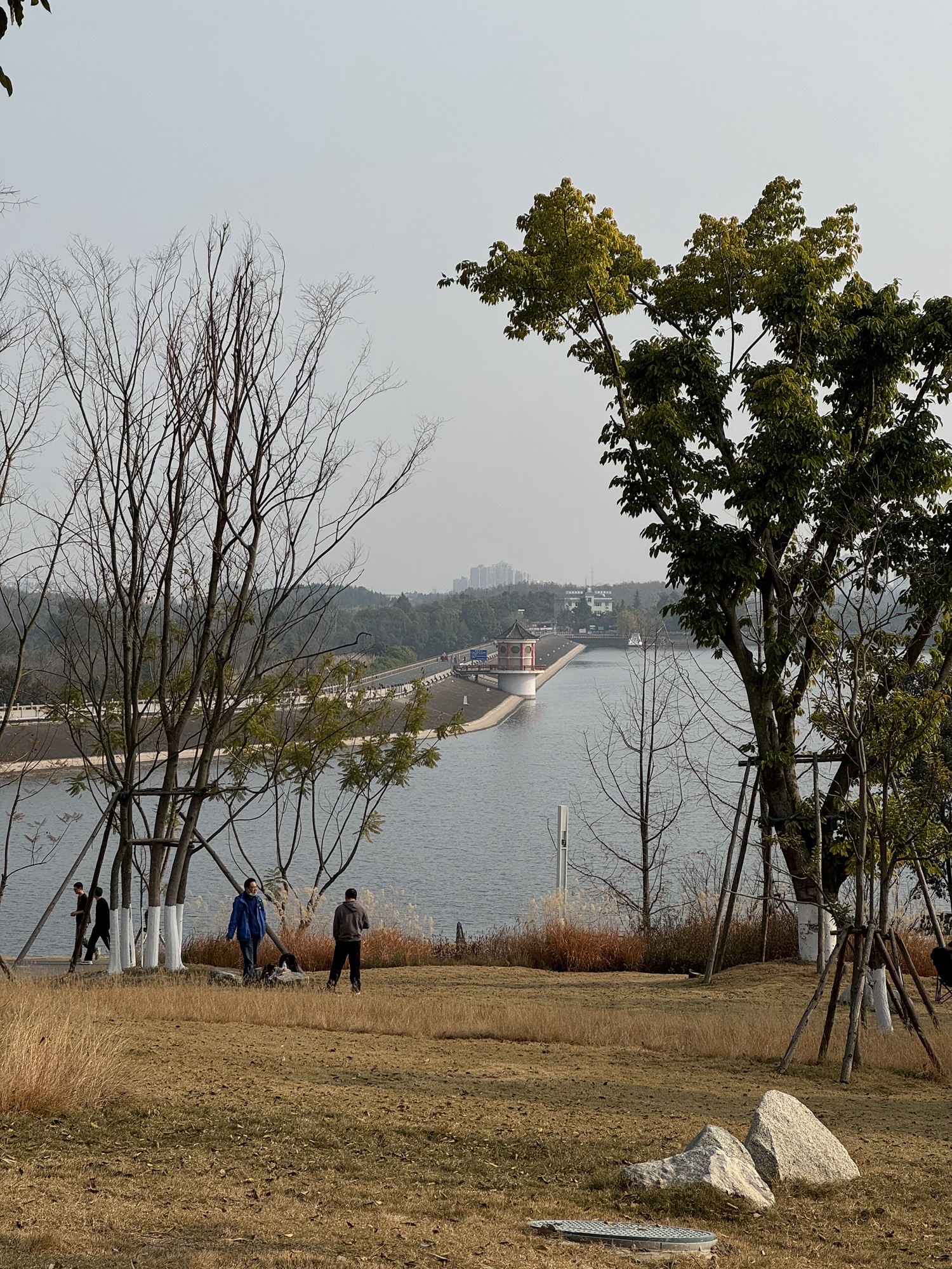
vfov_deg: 25.3
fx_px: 2824
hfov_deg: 19.1
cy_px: 634
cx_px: 476
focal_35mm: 77
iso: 25
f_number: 2.8
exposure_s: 1/1143
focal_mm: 9
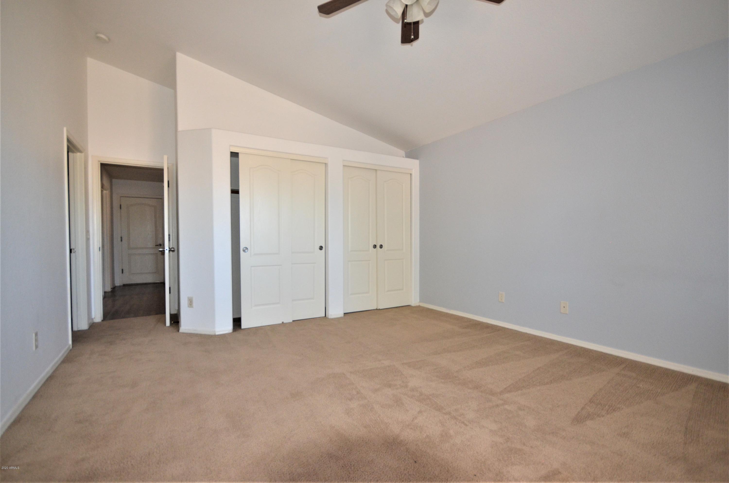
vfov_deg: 77.1
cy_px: 242
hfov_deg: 100.5
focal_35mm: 15
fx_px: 303
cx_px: 364
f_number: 4
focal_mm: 10
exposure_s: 1/60
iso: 800
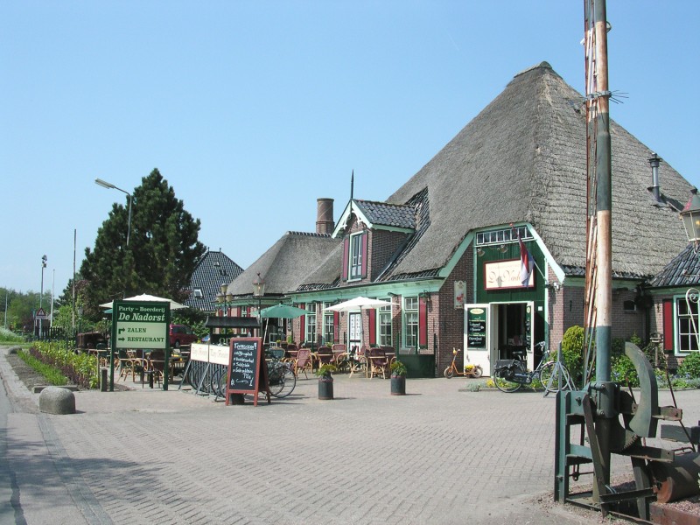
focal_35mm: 37
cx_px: 350
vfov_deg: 38.7
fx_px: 748
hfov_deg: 50.1
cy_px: 262
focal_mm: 5.6
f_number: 4.5
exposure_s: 1/444
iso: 100
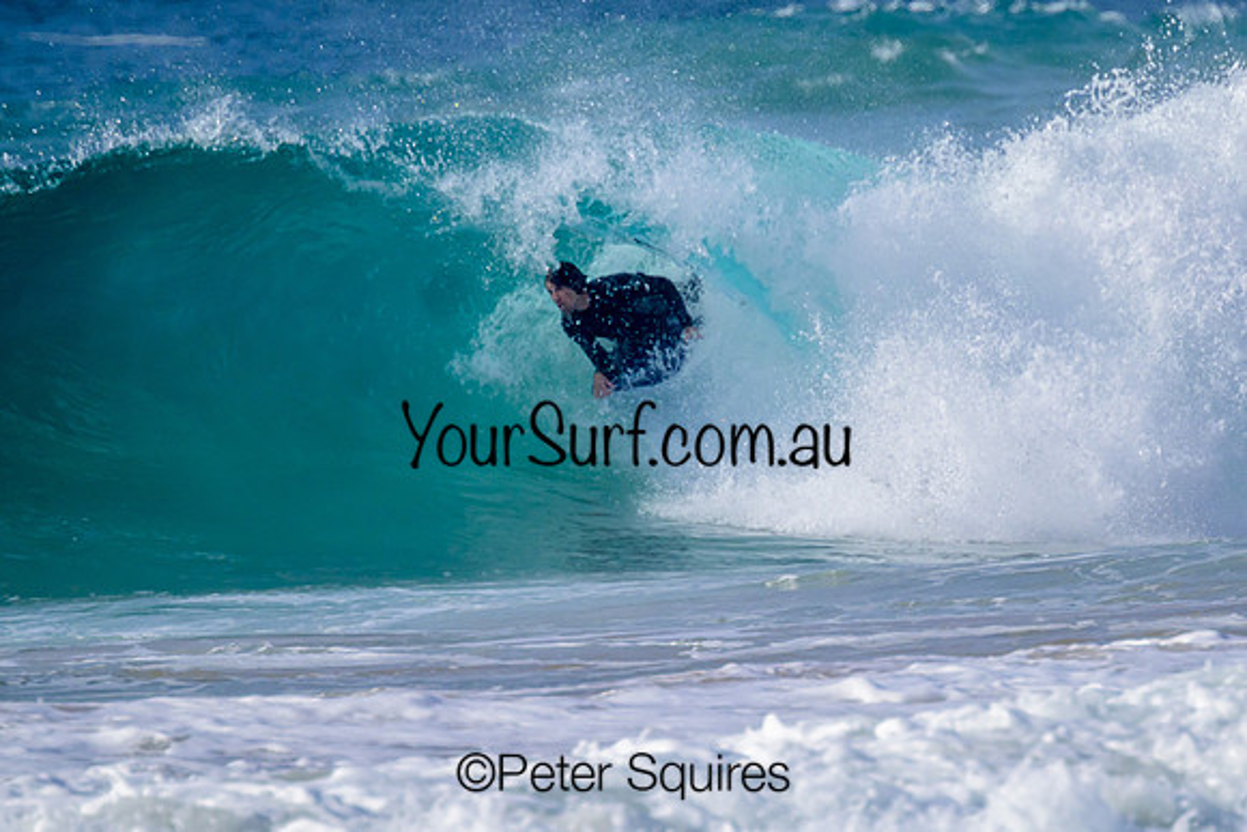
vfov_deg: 1.3
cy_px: 434
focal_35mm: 1031
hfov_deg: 2.0
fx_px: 35717
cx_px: 803
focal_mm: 800
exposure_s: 1/2000
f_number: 11
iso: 640
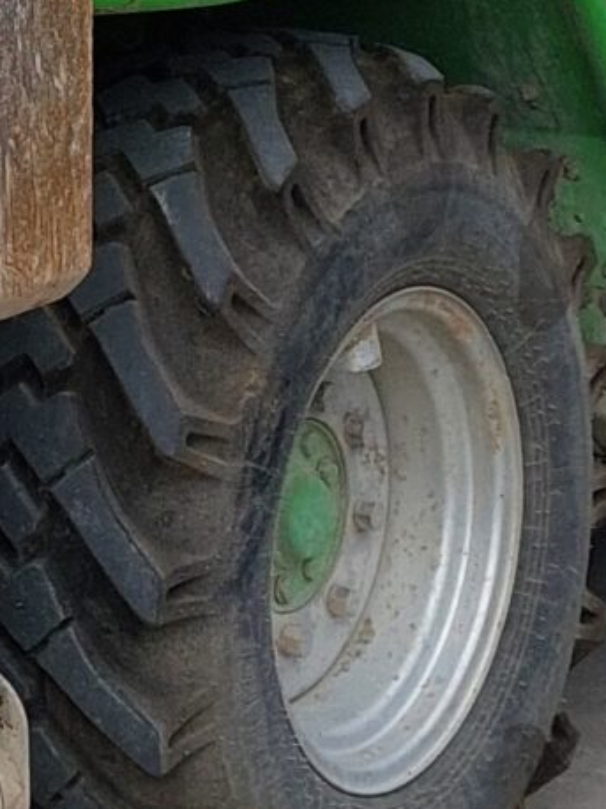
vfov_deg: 12.4
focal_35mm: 151
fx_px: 3528
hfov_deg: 9.7
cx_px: -18
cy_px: -410
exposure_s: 1/577
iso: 20
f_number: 1.8
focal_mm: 4
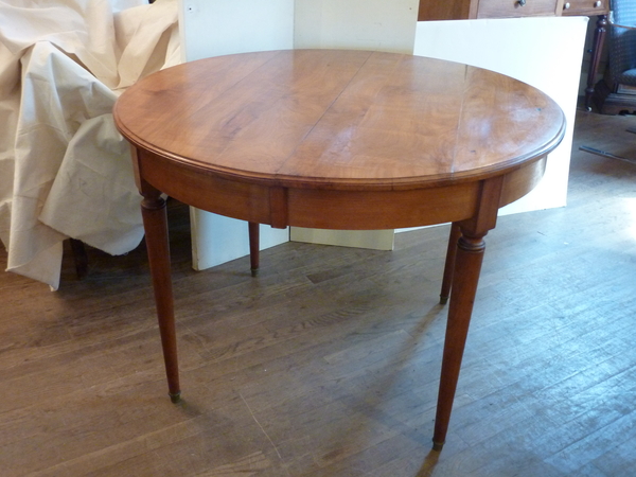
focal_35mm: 35
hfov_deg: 52.6
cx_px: 318
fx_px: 643
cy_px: 238
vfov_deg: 40.7
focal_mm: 5.7
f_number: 3.5
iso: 400
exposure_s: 1/8
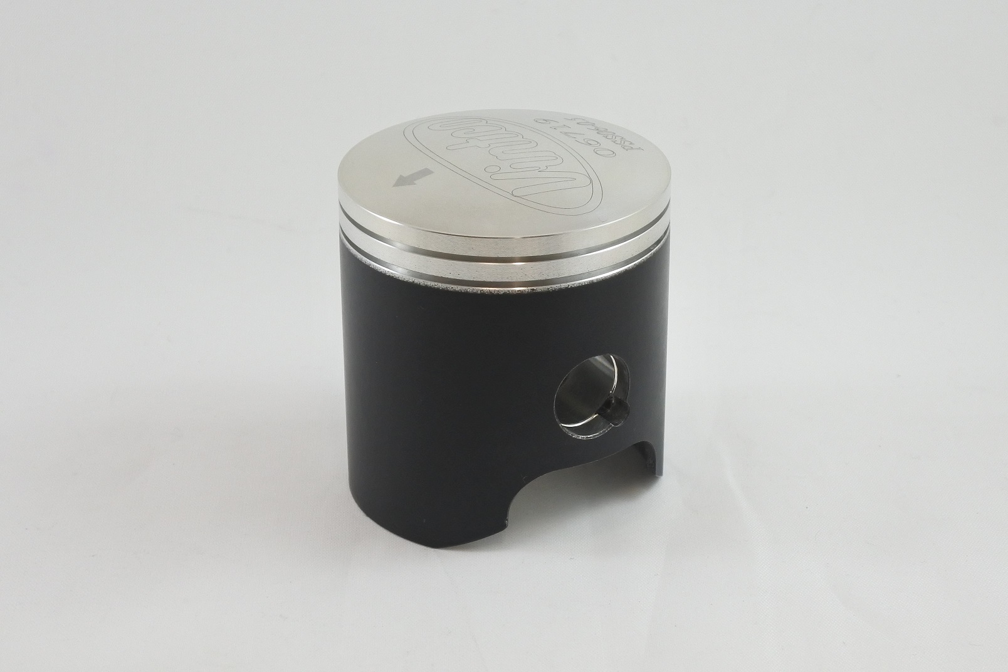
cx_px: 504
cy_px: 336
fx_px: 1344
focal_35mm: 48
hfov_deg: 41.1
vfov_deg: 28.1
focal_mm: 18
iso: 400
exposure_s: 1/160
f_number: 4.5
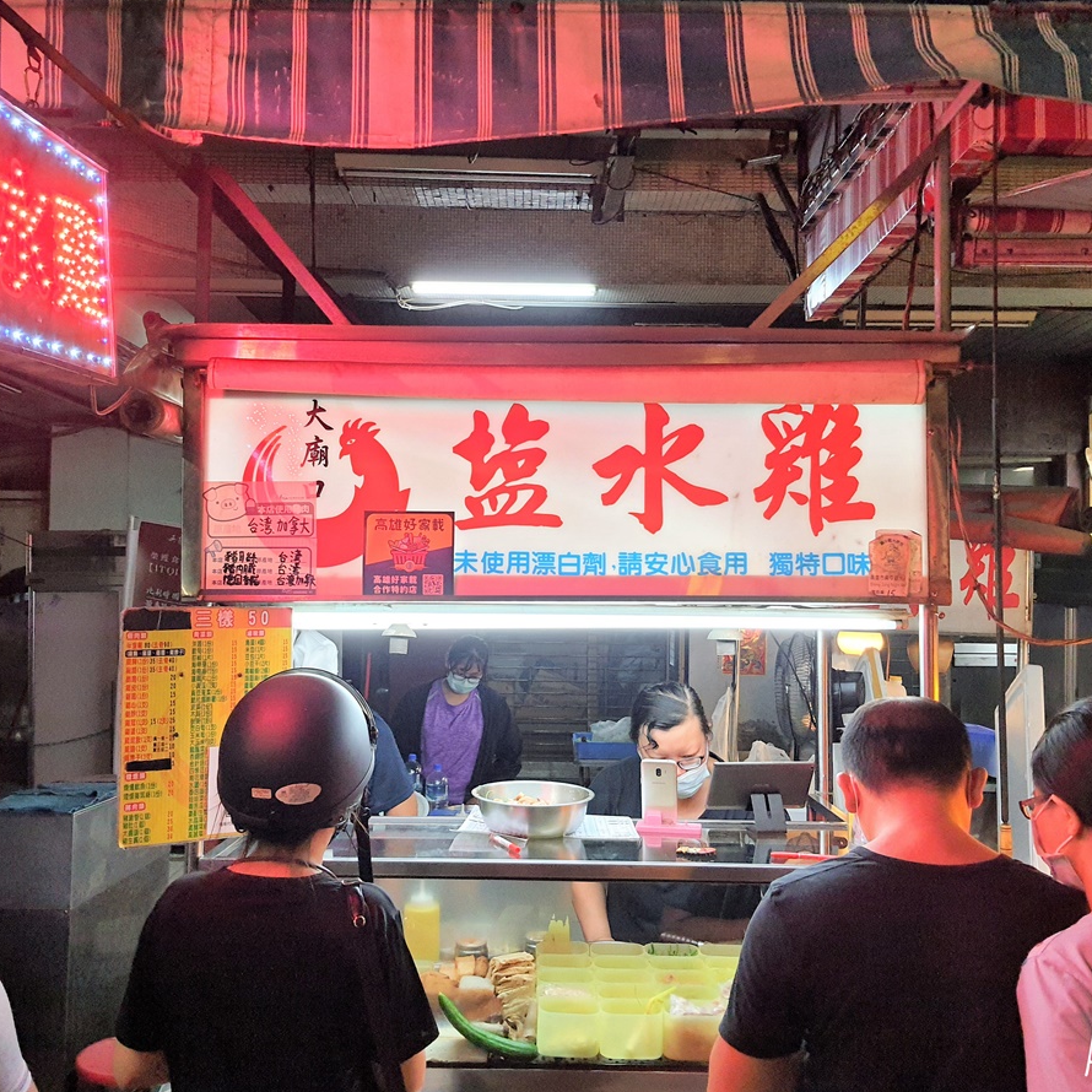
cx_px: 517
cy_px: 548
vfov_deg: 52.5
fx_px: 1106
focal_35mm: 31
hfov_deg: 52.5
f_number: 1.7
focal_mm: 4.32
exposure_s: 1/120
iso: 320
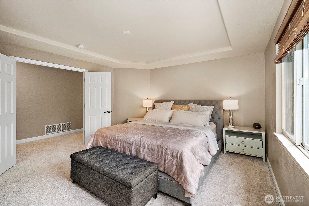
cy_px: 103
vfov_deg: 77.3
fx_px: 129
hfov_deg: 100.4
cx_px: 154
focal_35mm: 15
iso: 320
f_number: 8
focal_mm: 15
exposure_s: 1/8
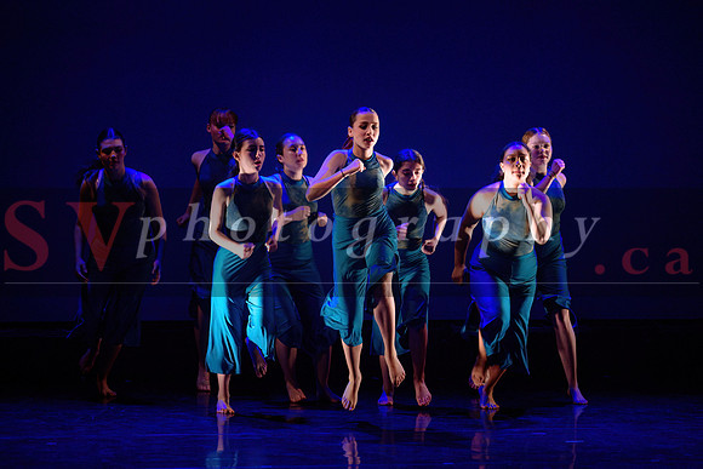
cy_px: 207
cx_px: 351
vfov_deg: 9.1
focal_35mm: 151
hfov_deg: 13.6
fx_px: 2940
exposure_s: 1/200
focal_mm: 130
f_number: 2.8
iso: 1600
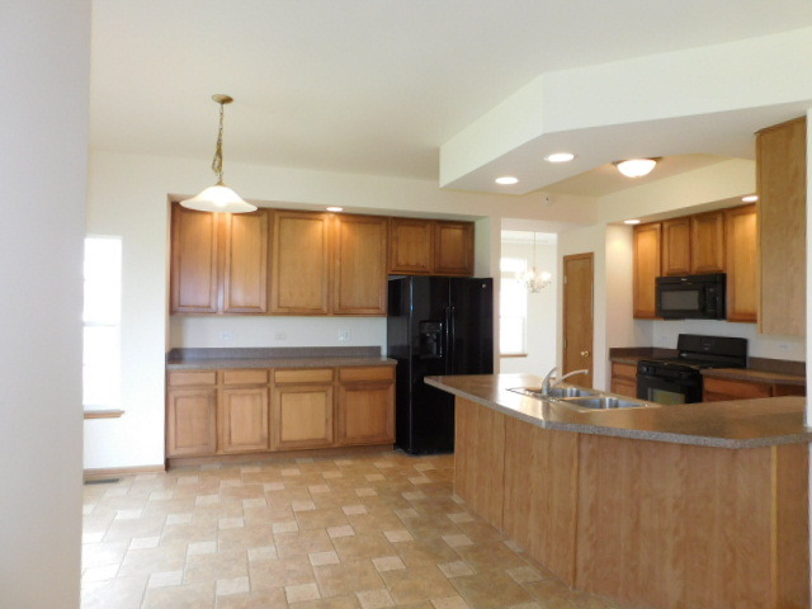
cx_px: 406
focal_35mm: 23
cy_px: 304
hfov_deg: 73.9
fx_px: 540
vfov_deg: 58.9
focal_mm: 4
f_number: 3
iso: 125
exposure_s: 1/30
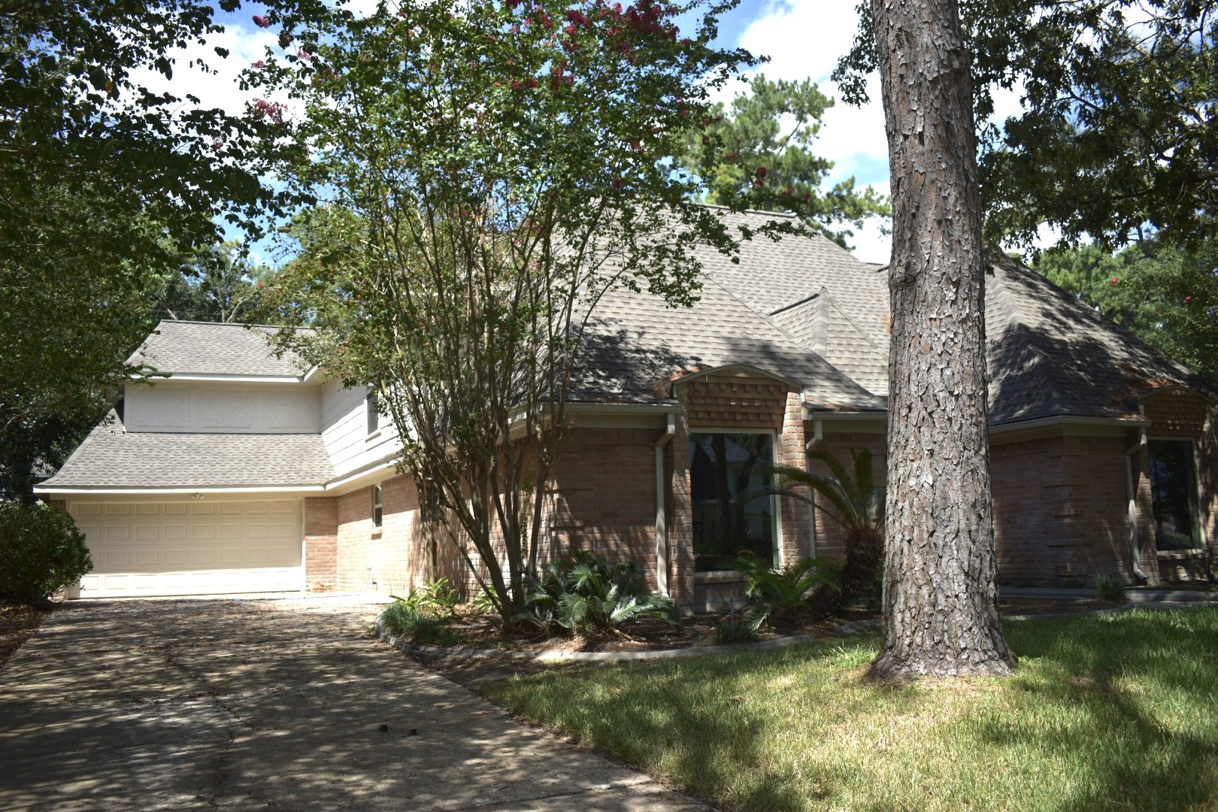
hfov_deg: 59.5
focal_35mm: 32
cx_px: 609
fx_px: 1066
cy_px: 406
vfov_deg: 41.7
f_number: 3.8
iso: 100
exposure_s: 1/800
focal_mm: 21
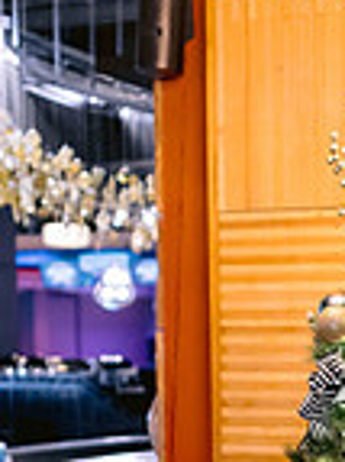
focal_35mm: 106
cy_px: 452
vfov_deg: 18.1
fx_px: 1411
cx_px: 432
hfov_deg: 13.5
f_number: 1.8
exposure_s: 1/100
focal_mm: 35
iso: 1600
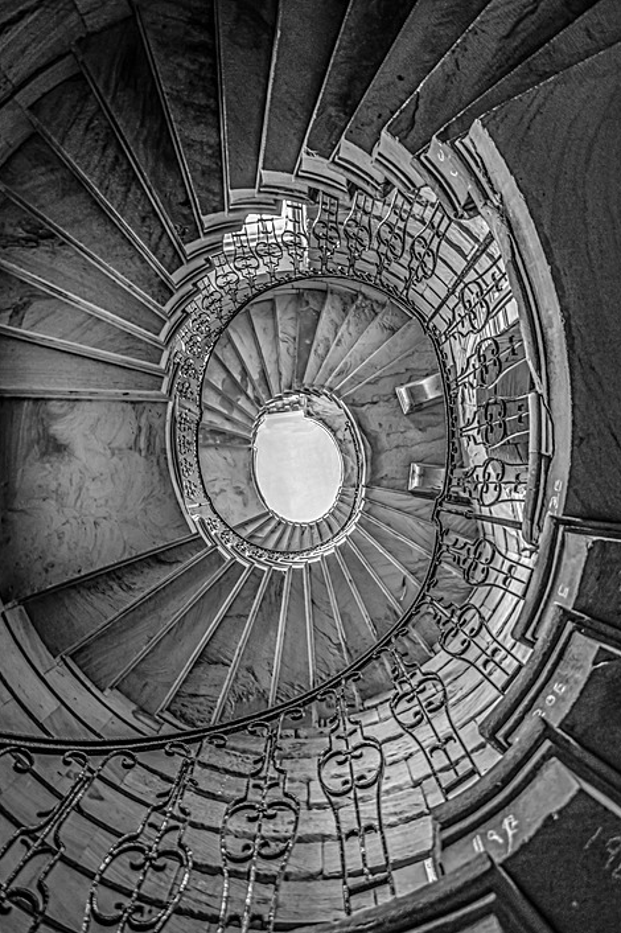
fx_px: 440
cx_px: 302
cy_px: 445
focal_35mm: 17
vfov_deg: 93.2
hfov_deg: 70.4
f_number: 4.5
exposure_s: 1/10
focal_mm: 10
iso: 800
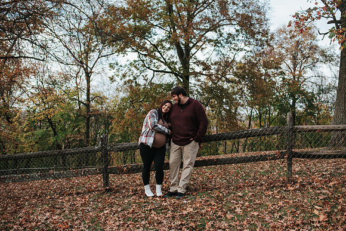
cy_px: 116
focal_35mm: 37
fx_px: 358
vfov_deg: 35.8
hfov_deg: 51.6
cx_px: 178
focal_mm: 35
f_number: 2.8
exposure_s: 1/320
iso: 140
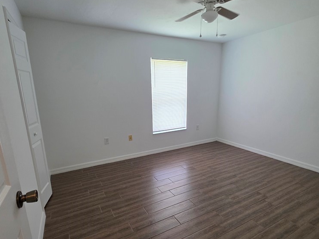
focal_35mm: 18
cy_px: 132
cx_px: 158
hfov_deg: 87.8
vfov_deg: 71.4
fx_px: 166
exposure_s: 1/120
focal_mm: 2.2
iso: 320
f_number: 1.9
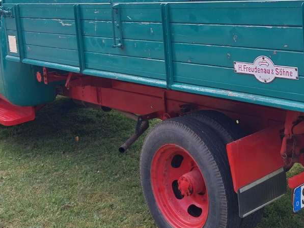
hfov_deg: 31.3
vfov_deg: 23.7
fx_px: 536
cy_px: 46
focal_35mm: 61
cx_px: 214
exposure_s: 1/142
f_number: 1.8
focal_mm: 4
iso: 25
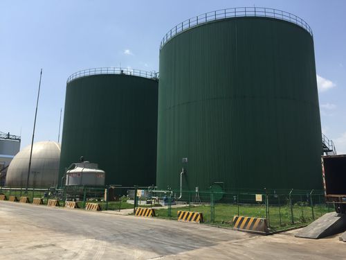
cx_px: 173
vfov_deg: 48.2
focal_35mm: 29
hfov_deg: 61.7
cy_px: 130
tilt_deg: +11.0
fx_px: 290
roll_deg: -2.5
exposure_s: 1/1883
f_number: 2.2
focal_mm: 4.15
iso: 32
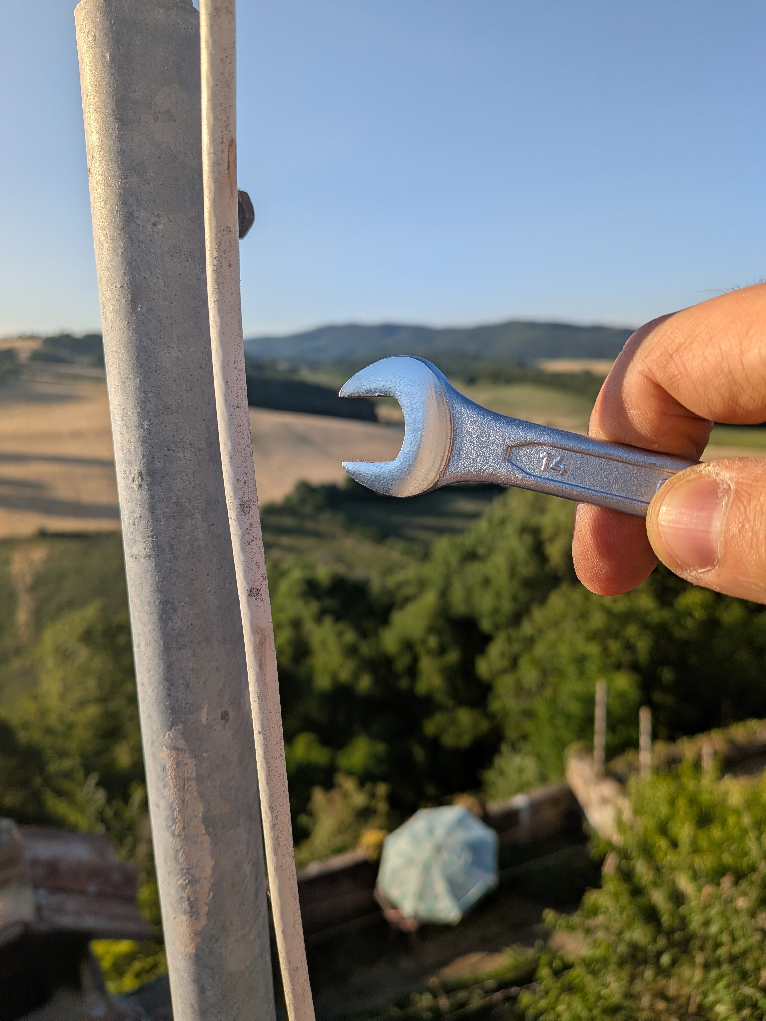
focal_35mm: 24
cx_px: 383
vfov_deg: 71.6
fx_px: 708
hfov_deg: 56.8
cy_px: 510
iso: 27
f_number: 1.7
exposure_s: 1/1337
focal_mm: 4.53
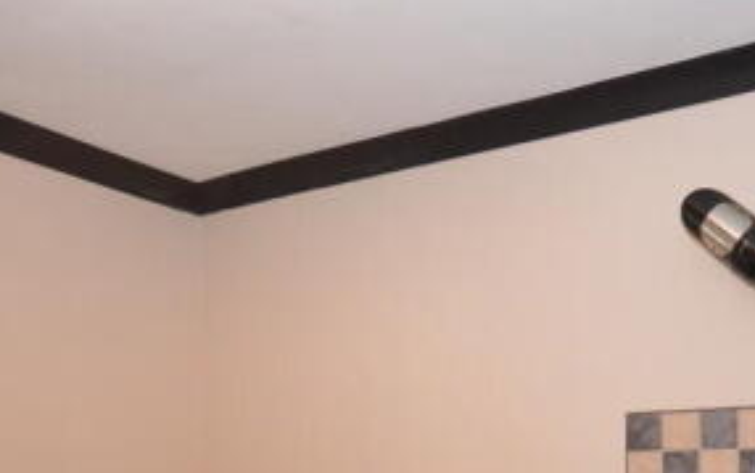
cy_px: 507
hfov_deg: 40.9
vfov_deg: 24.7
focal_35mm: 49
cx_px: 441
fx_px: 1009
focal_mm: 14
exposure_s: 1/60
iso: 1000
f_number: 3.5
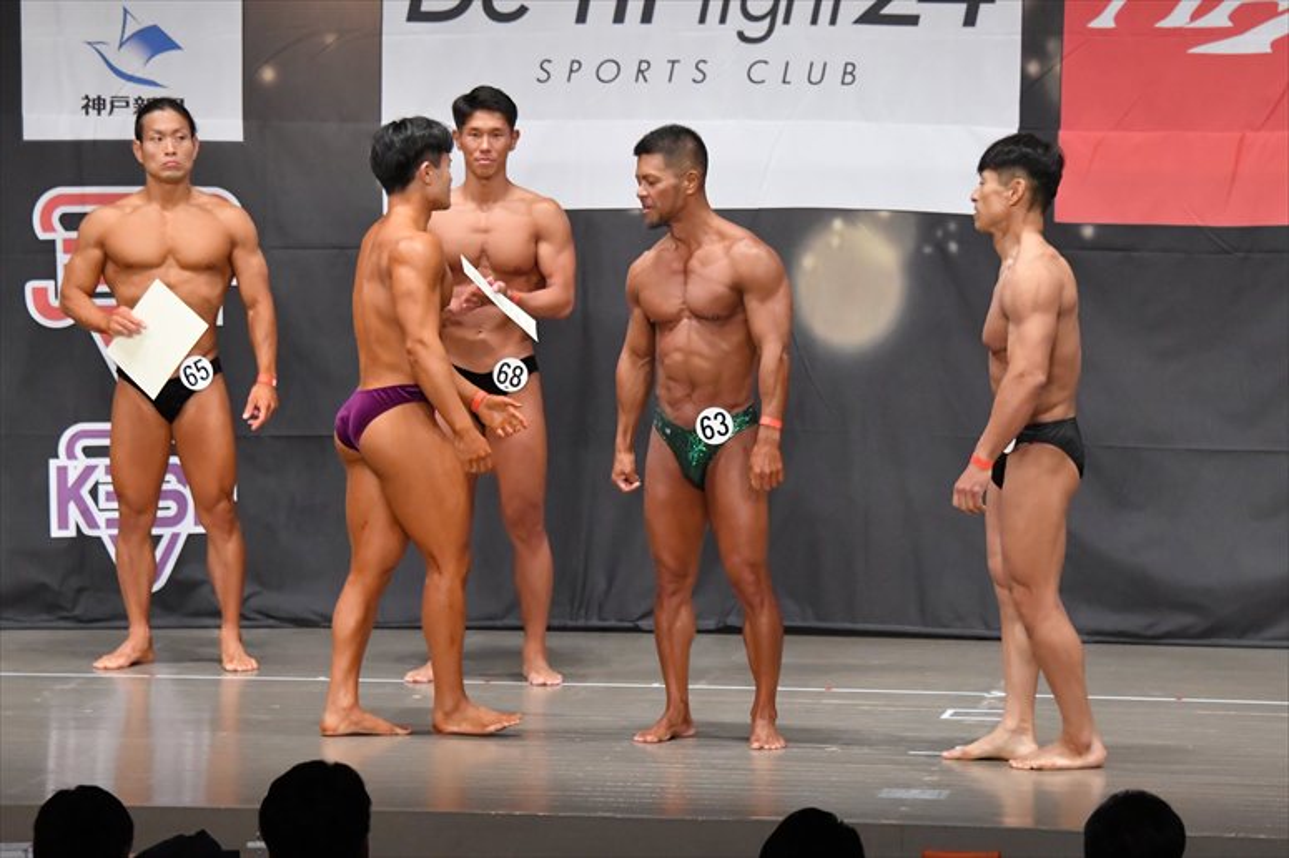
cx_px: 644
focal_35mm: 174
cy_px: 429
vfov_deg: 7.9
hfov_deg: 11.8
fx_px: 6227
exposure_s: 1/400
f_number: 5.6
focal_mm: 116
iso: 6400
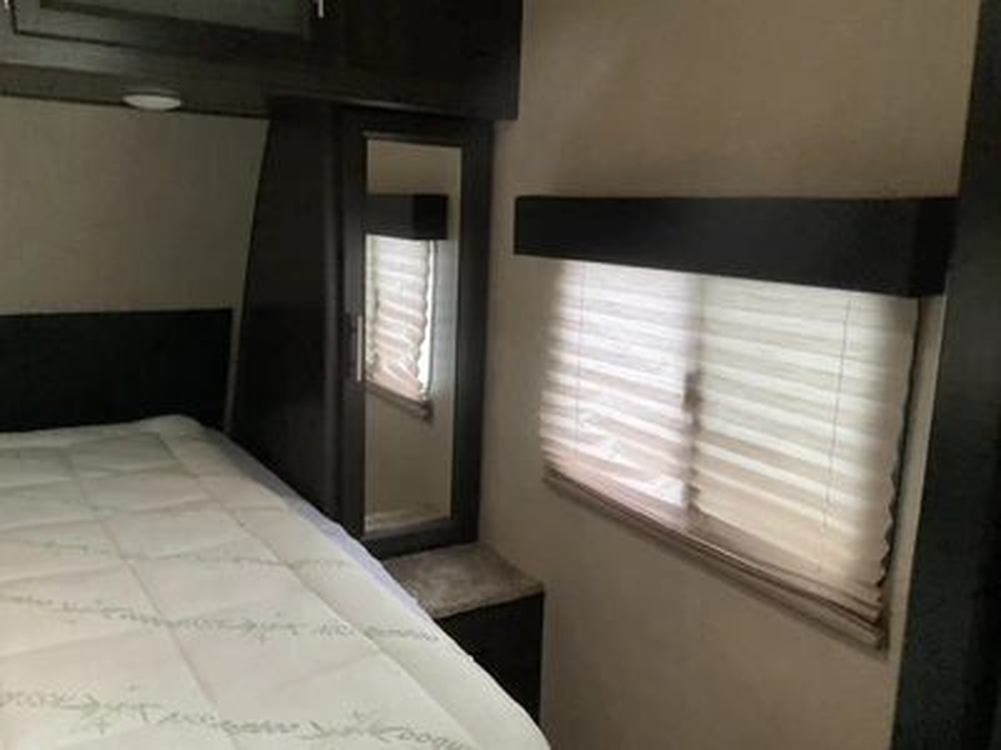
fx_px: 839
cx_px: 500
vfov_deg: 48.2
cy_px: 375
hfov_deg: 61.7
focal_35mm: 29
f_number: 1.8
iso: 200
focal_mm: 3
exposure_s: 1/60
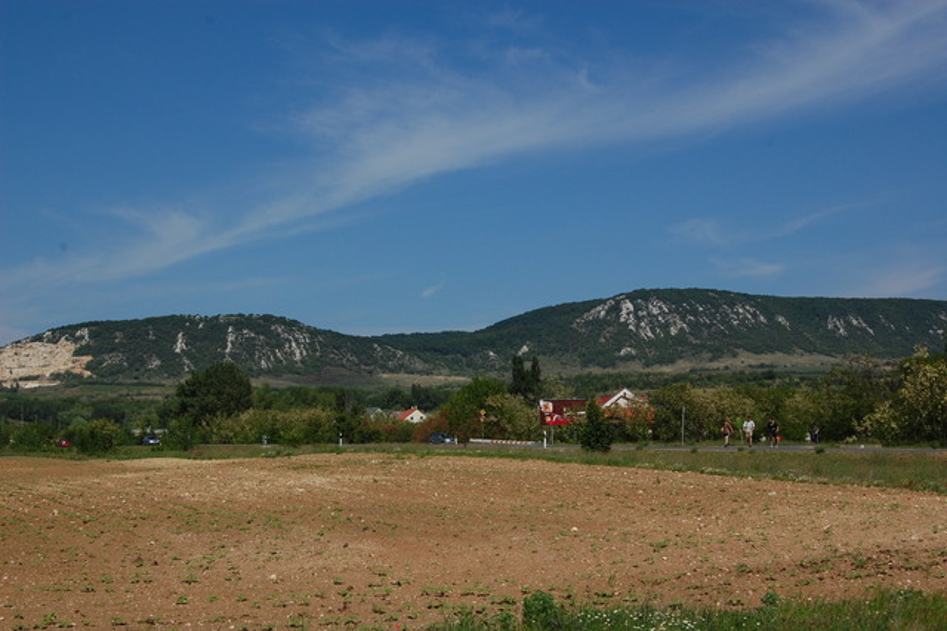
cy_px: 316
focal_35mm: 48
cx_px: 474
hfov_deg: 41.1
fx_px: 1262
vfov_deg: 28.0
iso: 200
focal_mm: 32
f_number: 11
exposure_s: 1/500
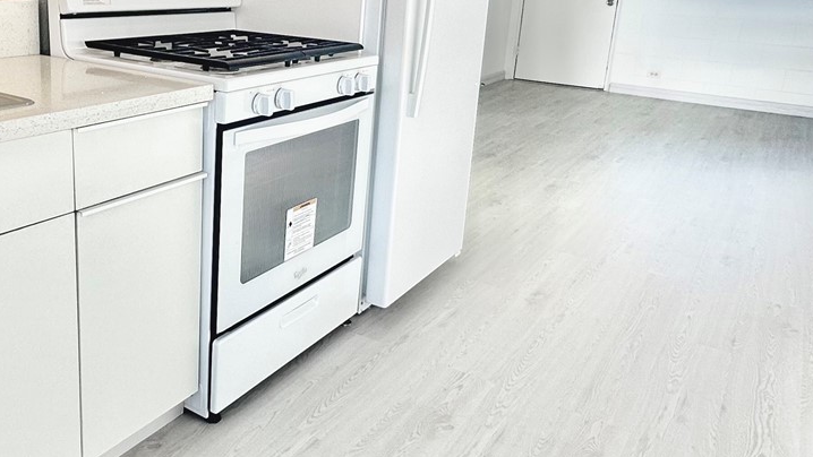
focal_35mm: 34
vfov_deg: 34.3
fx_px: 733
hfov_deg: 56.3
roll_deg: -2.4
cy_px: 145
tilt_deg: -13.9
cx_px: 248
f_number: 2.2
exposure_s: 1/120
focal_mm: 2.22
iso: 50
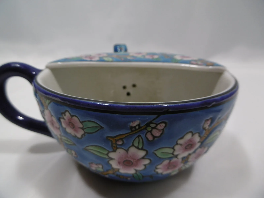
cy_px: 99
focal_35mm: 24
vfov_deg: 56.8
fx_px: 183
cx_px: 132
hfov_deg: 71.6
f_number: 3.1
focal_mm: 4.3
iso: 100
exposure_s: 1/25
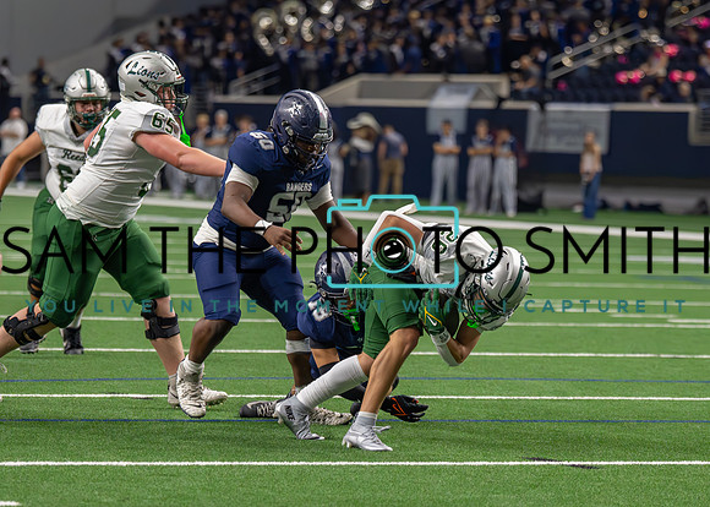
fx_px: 4683
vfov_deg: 6.2
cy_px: 326
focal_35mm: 232
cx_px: 391
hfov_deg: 8.7
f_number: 2.8
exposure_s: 1/1600
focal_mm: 129
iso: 4000
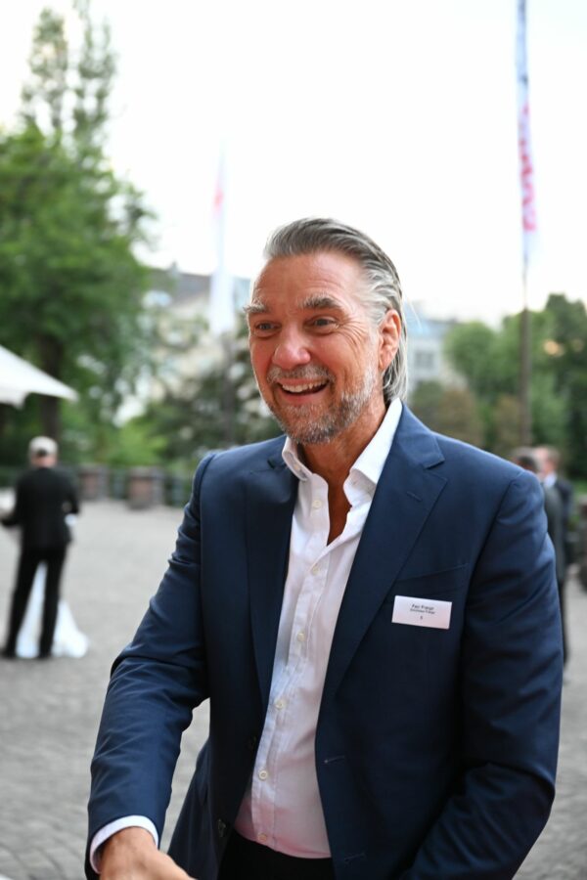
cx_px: 294
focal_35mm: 45
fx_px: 1101
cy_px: 440
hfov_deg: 29.9
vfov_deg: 43.6
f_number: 3.2
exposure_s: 1/250
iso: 2000
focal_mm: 45
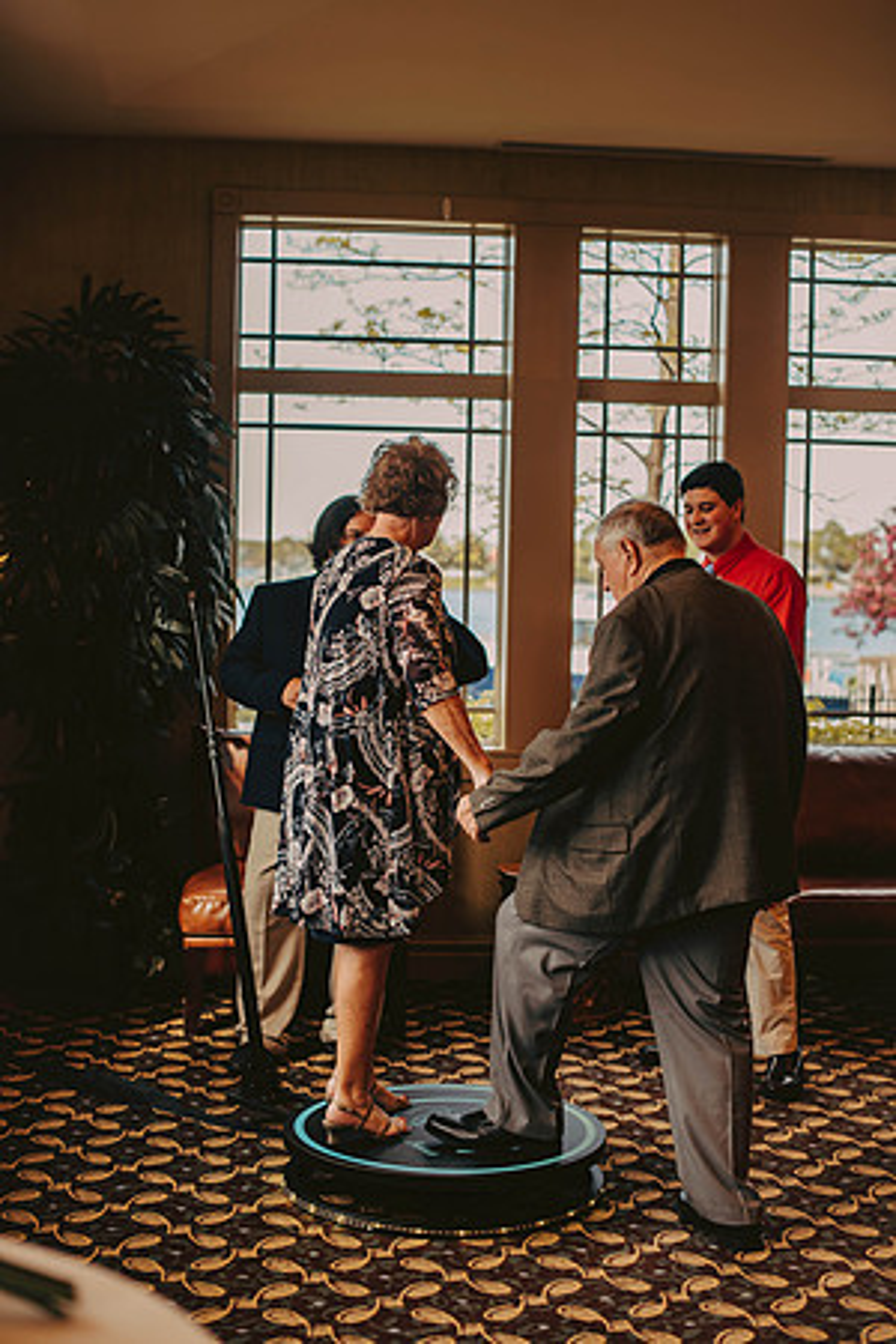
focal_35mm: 50
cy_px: 672
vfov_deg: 39.6
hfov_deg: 27.0
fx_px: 1867
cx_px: 448
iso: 200
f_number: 2.2
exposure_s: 1/320
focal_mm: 50
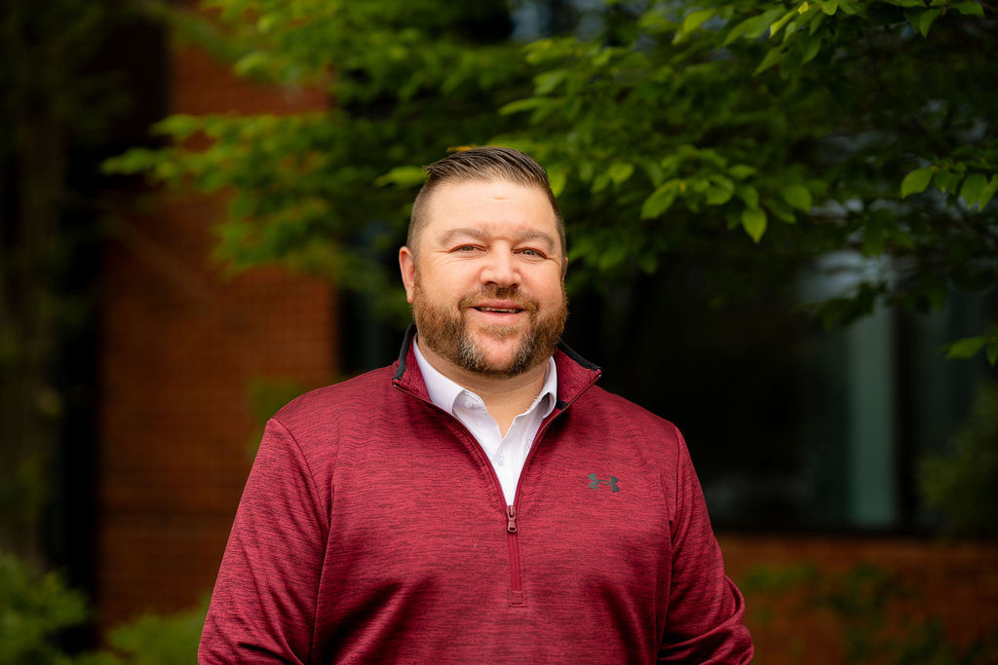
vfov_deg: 16.1
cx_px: 499
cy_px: 332
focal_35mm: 85
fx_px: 2357
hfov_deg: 23.9
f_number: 2
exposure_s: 1/400
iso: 100
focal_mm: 85
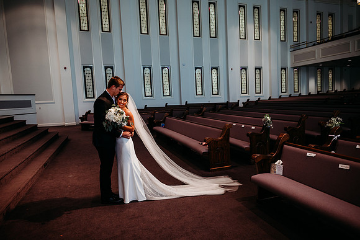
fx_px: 240
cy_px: 120
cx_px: 180
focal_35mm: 24
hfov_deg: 73.7
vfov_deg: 53.2
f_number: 2.5
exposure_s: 1/160
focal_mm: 24
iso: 640
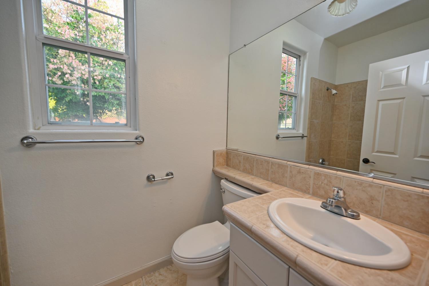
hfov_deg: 104.3
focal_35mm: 14
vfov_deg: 81.1
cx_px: 214
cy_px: 143
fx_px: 167
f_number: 4
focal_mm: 14
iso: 200
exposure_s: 1/60
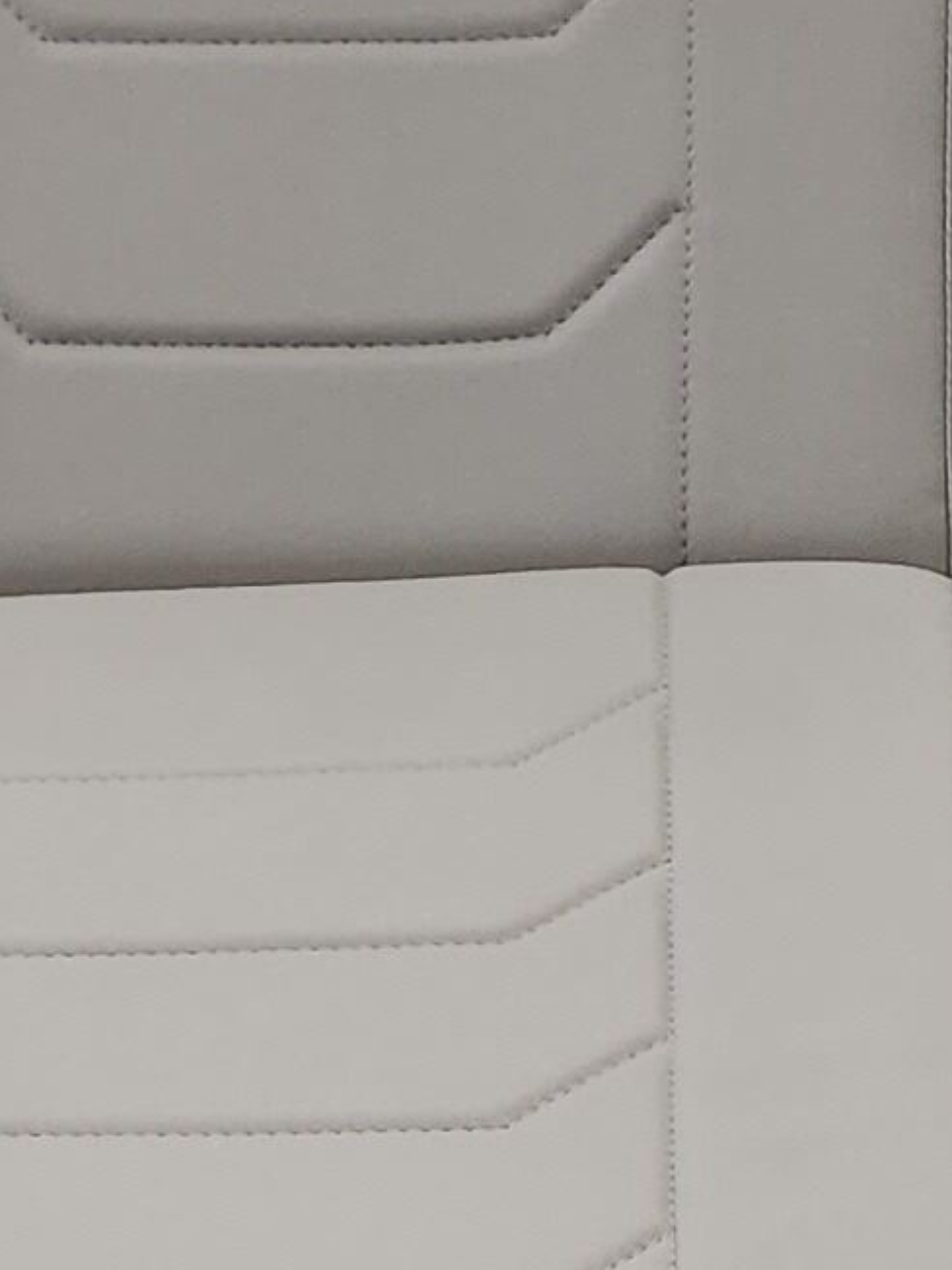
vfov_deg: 13.3
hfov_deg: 10.5
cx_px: 364
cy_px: 1802
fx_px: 5170
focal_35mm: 141
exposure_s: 1/120
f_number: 1.8
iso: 500
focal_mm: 6.4
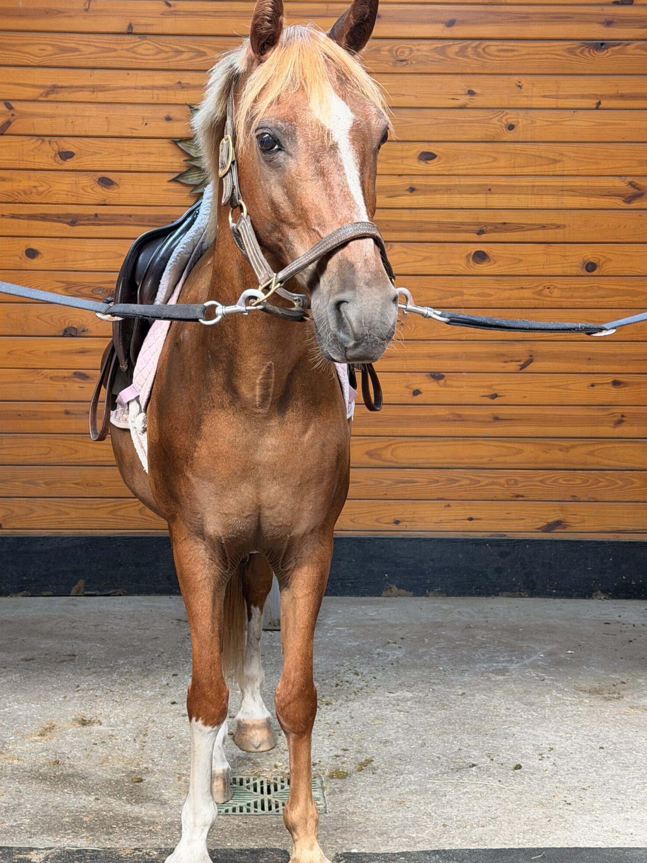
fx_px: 1545
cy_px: 442
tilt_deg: -7.3
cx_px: 291
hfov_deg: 23.6
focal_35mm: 62
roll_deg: -0.7
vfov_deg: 31.2
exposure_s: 1/120
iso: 200
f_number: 1.78
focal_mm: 6.76
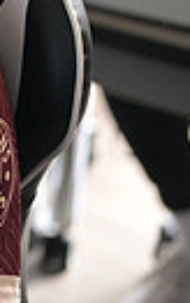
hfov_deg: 6.6
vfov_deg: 11.2
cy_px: -128
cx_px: -371
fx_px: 1498
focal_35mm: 181
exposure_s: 1/400
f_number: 1.4
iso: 3600
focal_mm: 40
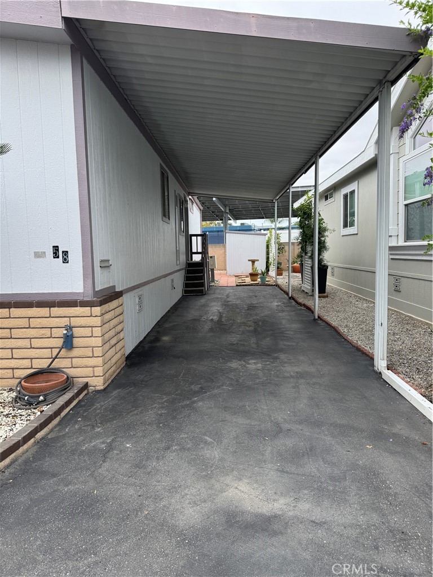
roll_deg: +2.7
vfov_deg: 71.6
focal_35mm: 24
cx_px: 216
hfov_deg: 56.8
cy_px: 288
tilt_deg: -4.8
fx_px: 400
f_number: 1.78
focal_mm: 6.76
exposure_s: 1/1215
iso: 80
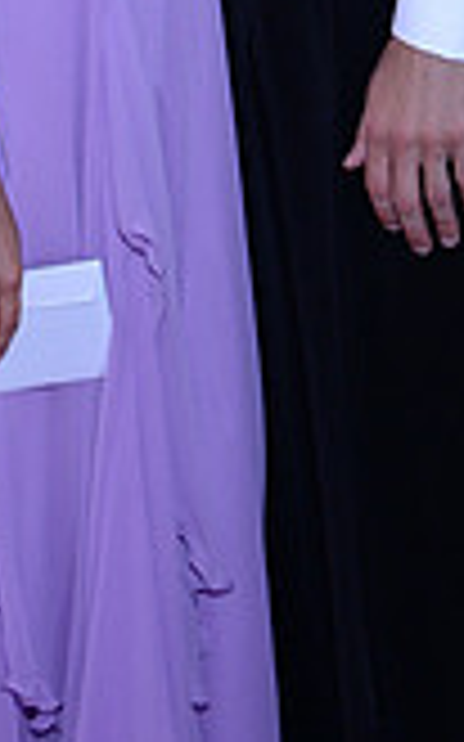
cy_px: -553
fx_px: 3625
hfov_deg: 7.3
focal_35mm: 179
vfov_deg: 11.0
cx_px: 408
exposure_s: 1/250
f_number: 4.5
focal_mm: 50
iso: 1250
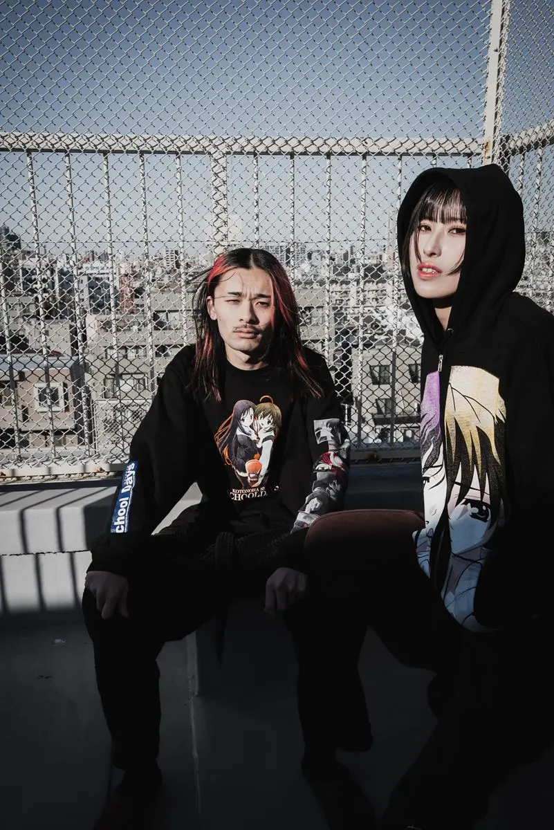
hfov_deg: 43.6
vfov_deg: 61.9
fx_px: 692
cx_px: 277
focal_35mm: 30
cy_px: 415
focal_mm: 30
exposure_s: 1/200
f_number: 9
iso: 125
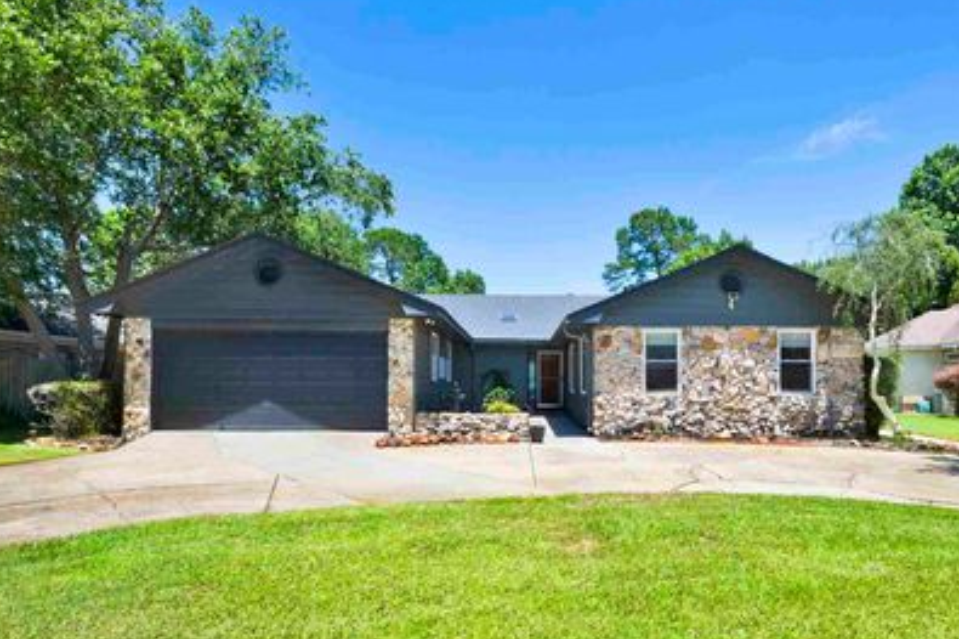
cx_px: 529
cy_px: 373
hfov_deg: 86.6
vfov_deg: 64.1
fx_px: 506
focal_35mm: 19
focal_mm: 15
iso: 400
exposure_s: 1/500
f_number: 11
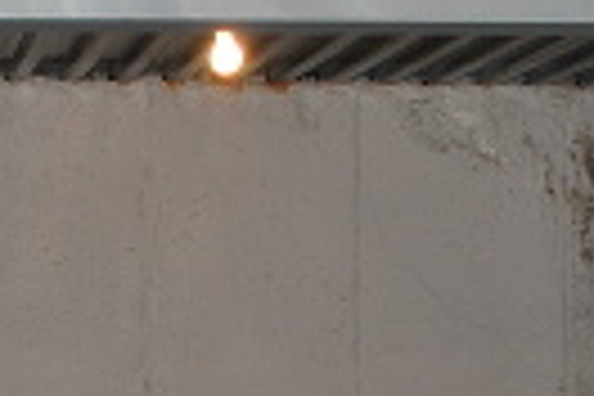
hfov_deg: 15.2
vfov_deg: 10.2
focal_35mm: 131
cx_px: -81
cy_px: 540
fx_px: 2161
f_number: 3.5
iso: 200
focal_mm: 18
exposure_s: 1/60
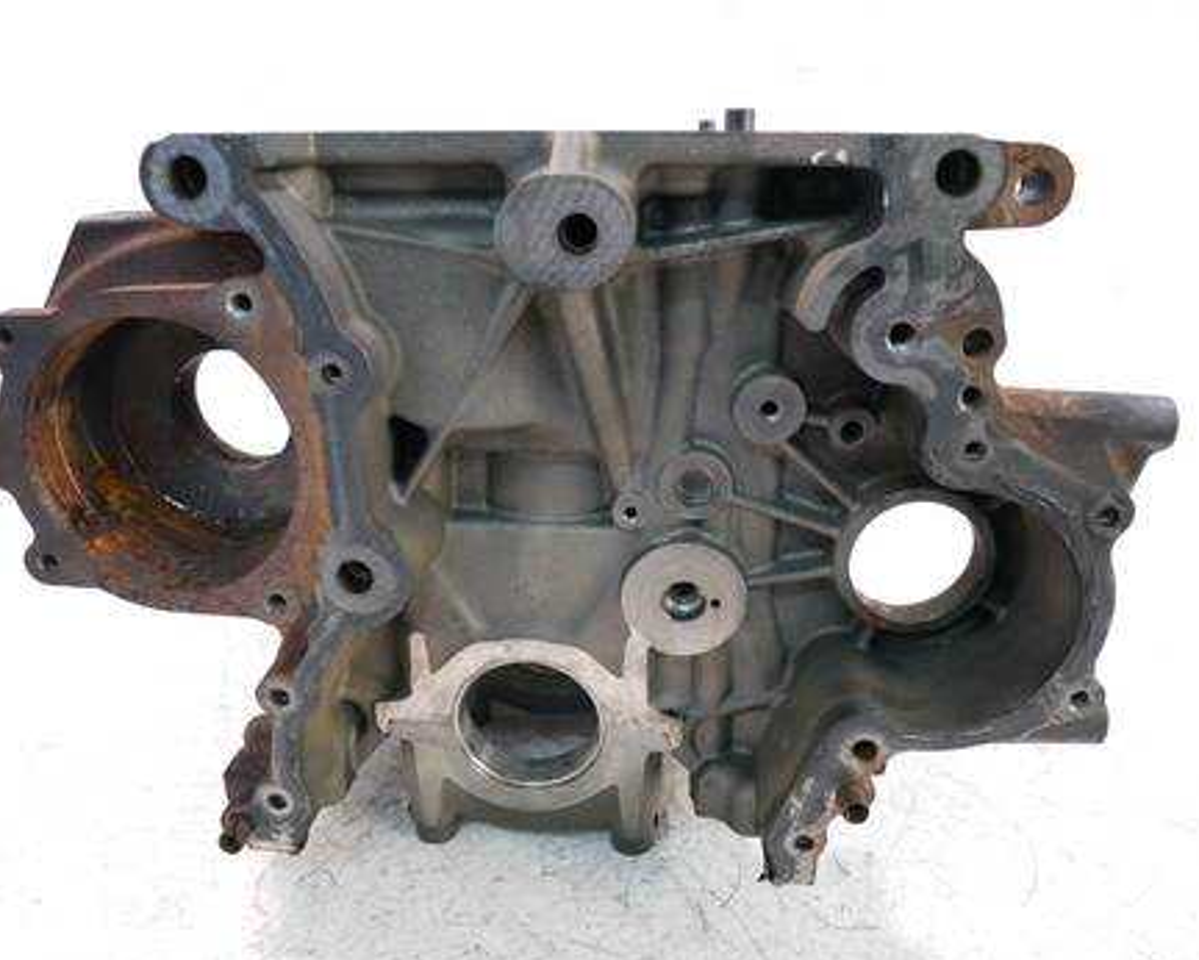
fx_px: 923
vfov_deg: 55.0
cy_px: 497
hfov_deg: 66.0
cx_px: 575
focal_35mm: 26
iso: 3200
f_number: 3.5
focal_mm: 12
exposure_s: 1/100
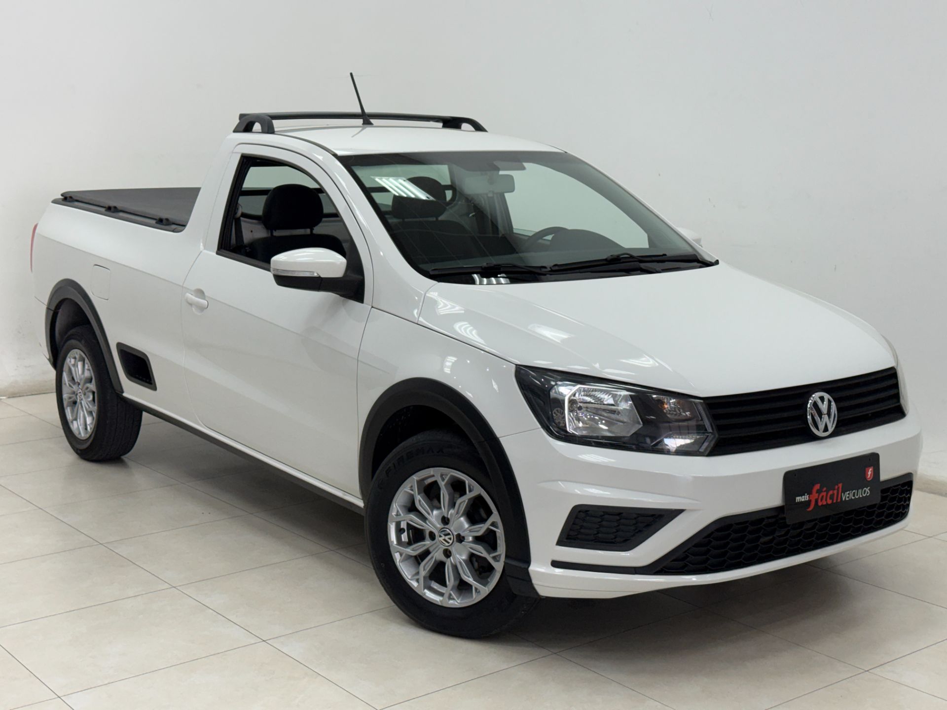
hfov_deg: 39.7
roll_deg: +0.0
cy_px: 355
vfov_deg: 30.3
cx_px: 474
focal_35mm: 48
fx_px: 1313
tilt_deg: -9.1
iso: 80
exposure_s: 1/154
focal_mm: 6.76
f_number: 1.78
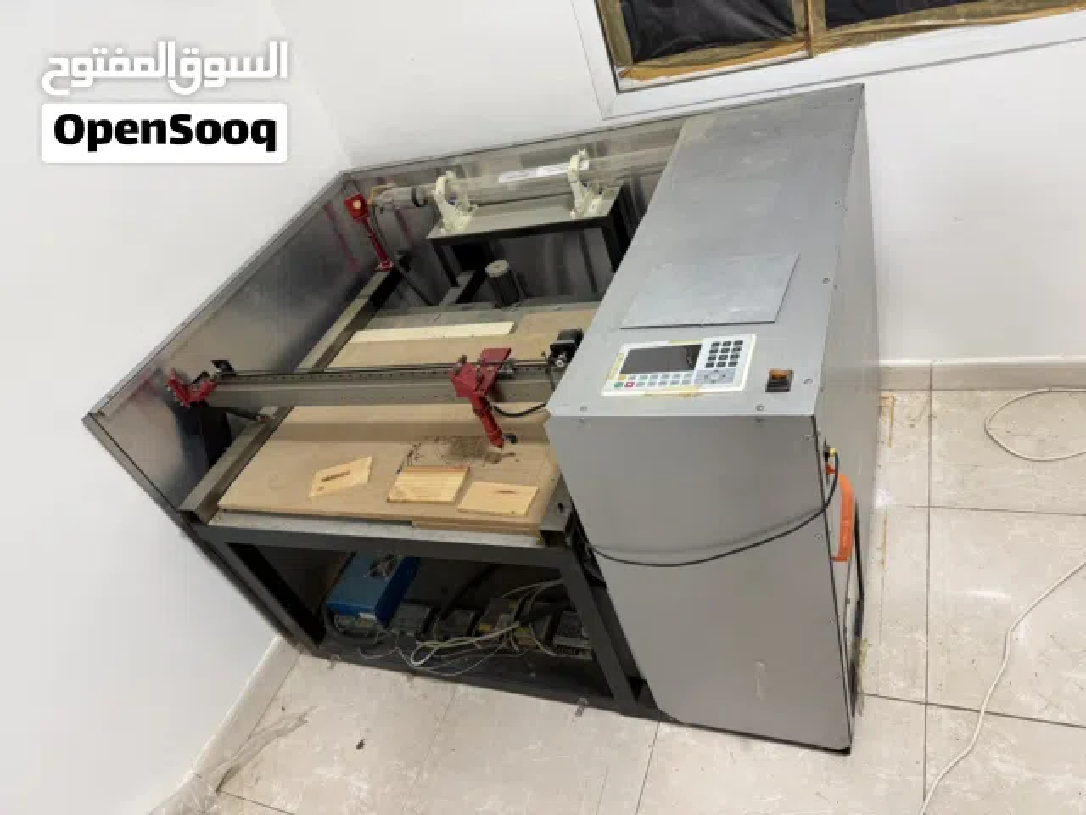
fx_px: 753
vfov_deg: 56.8
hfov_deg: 71.6
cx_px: 543
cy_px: 408
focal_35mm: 24
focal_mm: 6.76
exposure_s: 1/60
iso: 250
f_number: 1.78
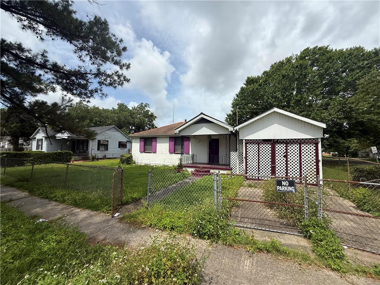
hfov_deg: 102.1
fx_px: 154
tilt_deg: +4.6
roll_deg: -0.5
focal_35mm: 14
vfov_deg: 85.7
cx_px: 190
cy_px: 142
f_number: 2.2
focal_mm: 2.22
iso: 50
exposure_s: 1/2841
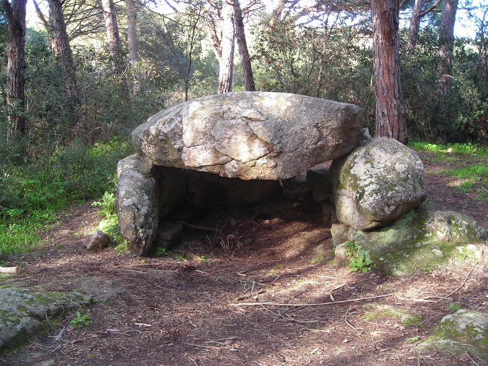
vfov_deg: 37.7
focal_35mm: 38
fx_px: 536
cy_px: 183
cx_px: 244
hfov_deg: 49.0
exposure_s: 1/30
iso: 71
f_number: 3.2
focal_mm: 6.3
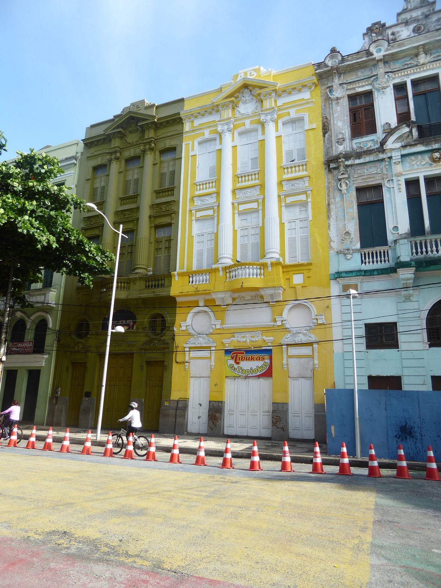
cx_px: 220
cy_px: 294
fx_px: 425
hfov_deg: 54.9
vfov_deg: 69.4
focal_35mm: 25
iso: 80
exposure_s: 1/400
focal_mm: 4.3
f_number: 3.3
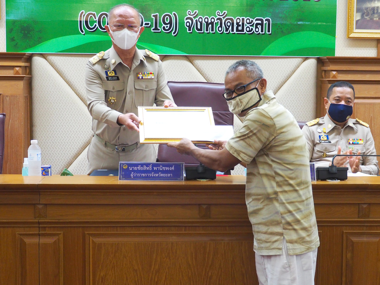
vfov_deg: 27.0
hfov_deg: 35.5
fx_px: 593
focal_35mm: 54
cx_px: 190
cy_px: 142
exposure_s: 1/60
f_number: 5.2
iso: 1600
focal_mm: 27
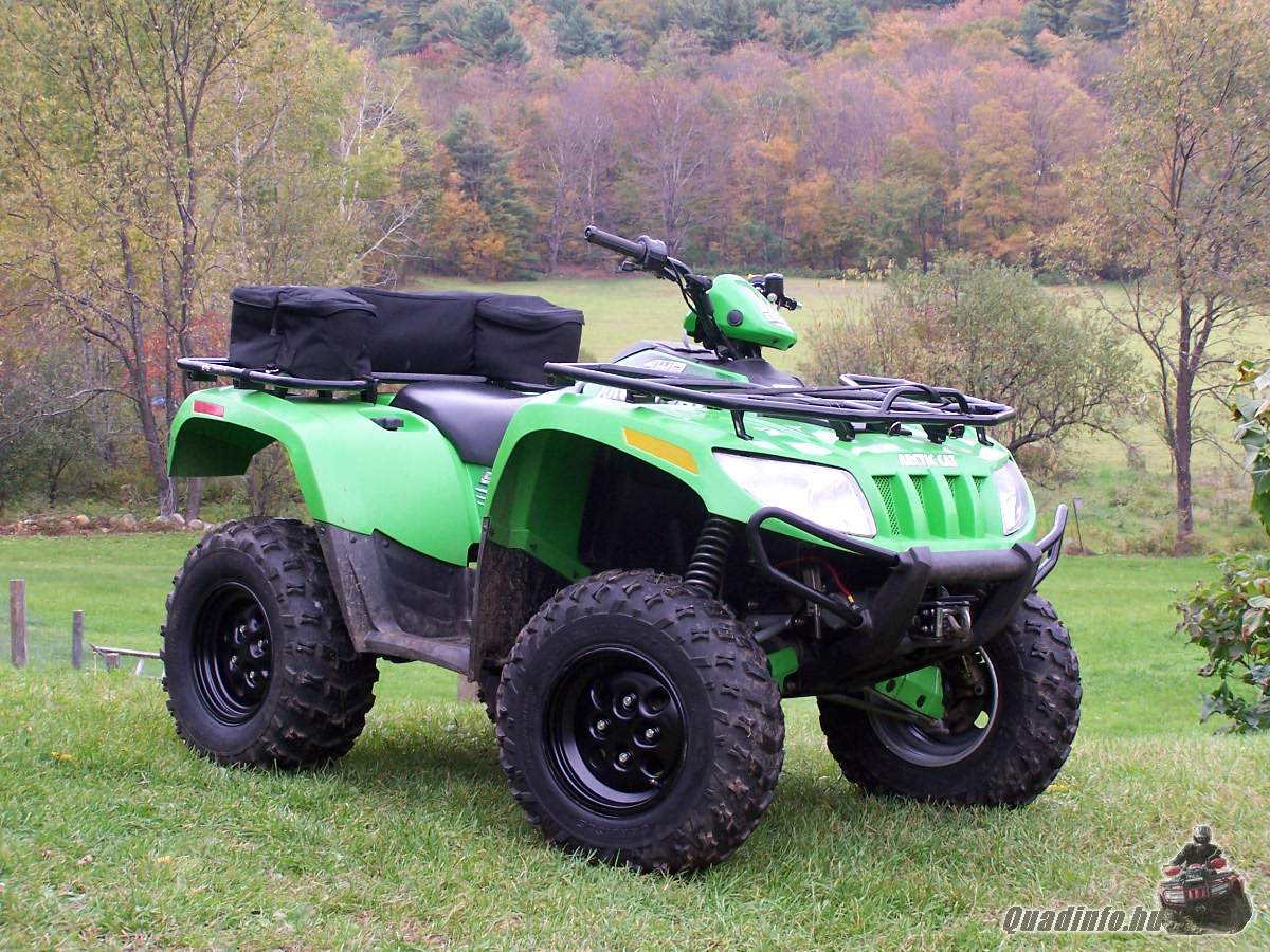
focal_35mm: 69
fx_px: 2531
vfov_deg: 21.3
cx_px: 635
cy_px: 476
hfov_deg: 28.2
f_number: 3.2
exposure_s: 1/90
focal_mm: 11.5
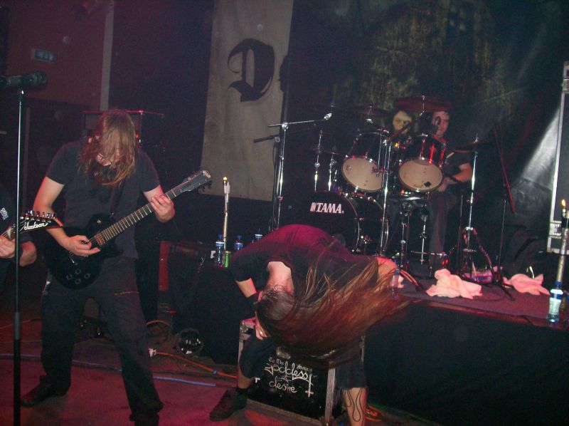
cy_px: 213
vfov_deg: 39.6
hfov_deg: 51.4
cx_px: 284
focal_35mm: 36
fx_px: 591
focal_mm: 6
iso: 140
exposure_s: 1/64
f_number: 2.7
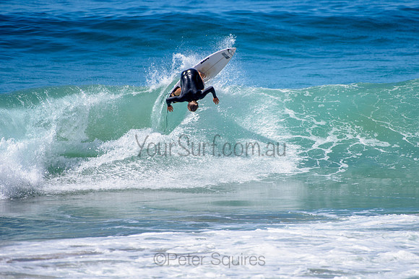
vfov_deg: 2.2
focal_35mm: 613
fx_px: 7134
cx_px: 241
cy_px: 109
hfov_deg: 3.4
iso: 125
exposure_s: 1/2000
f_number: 5.6
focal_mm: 500
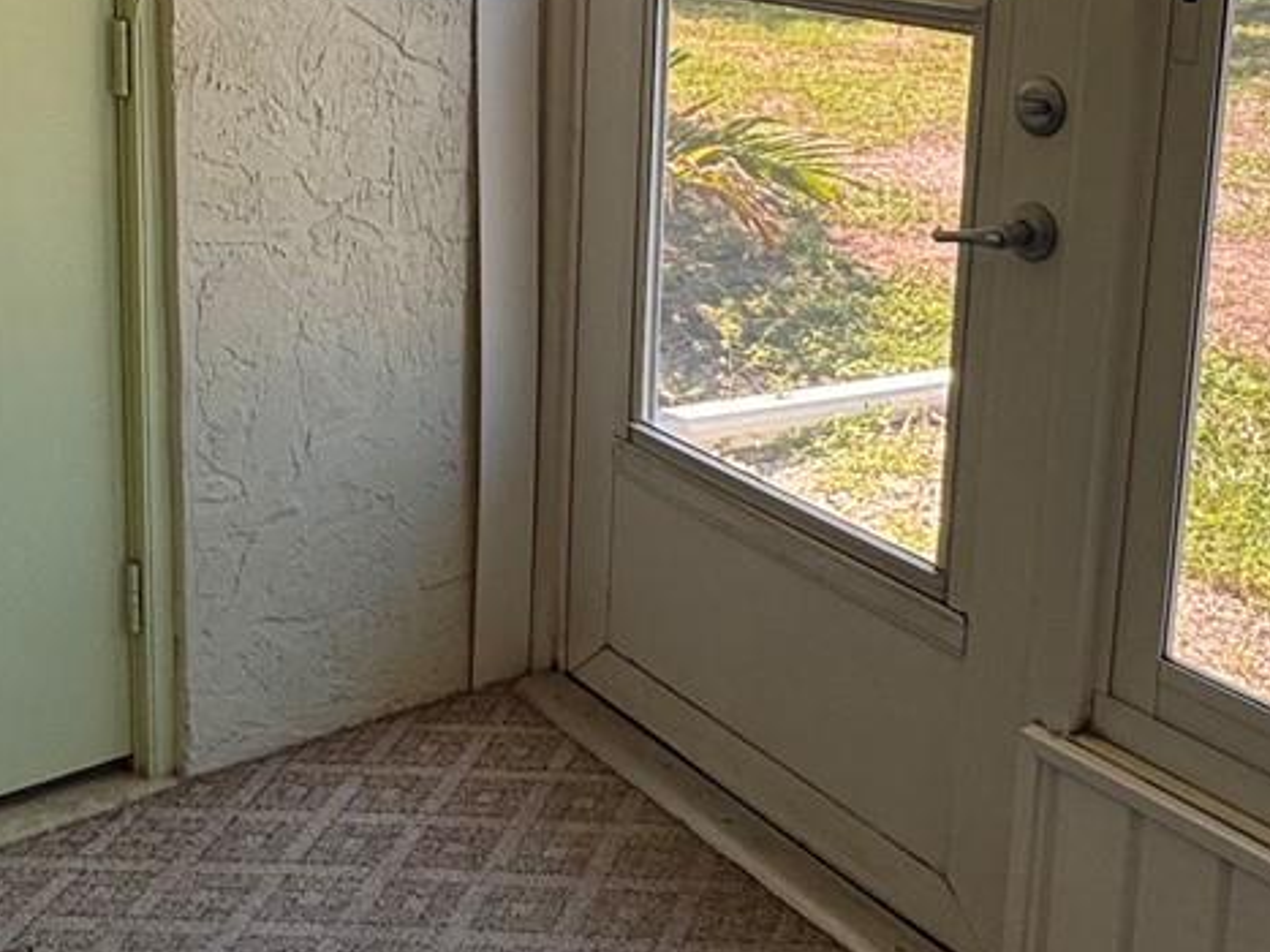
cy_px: 112
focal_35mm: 48
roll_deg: -0.7
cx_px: 373
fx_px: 1761
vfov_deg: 29.1
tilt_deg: -11.2
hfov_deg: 39.0
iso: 64
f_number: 2.2
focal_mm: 2.22
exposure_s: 1/99
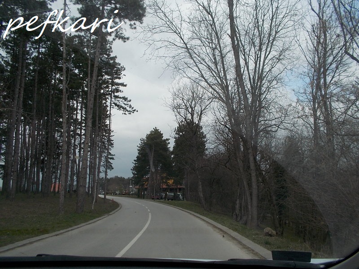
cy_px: 134
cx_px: 180
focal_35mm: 29
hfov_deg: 61.7
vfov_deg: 48.2
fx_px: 301
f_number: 3.3
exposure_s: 1/500
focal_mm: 4.1
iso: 80
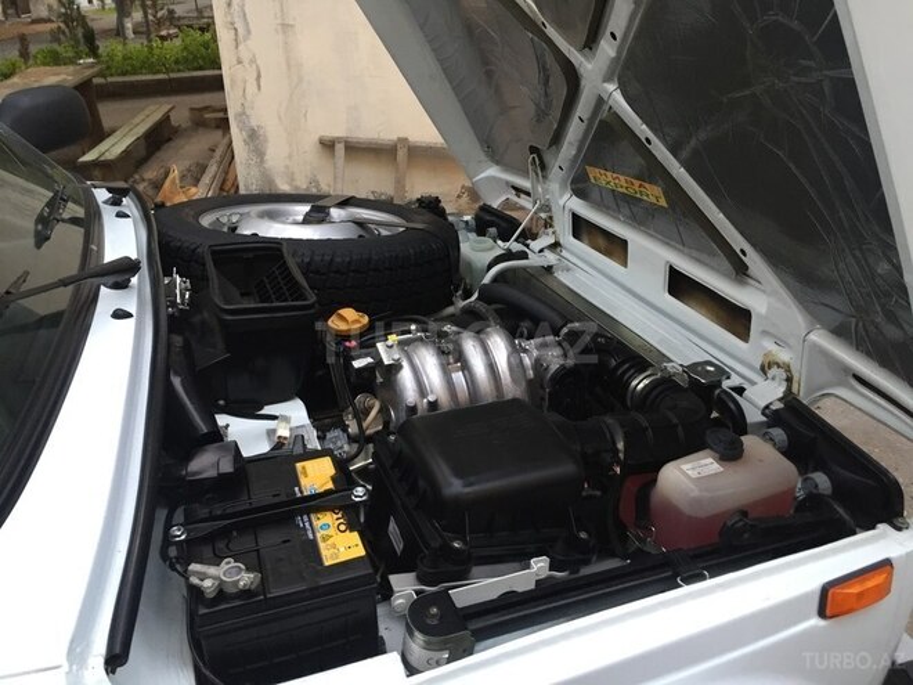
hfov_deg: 61.7
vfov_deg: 48.2
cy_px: 342
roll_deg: +0.8
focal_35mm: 29
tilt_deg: -28.1
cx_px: 456
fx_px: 765
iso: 125
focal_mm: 4.15
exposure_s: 1/33
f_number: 2.2
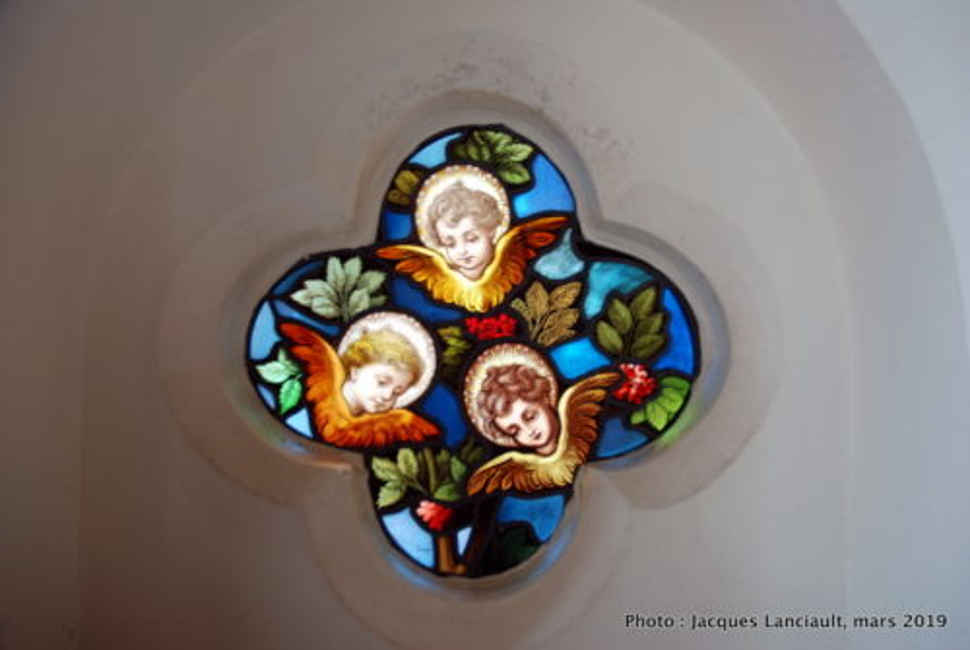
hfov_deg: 57.2
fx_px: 890
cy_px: 325
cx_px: 485
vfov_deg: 40.1
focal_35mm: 33
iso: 100
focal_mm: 22
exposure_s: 1/8
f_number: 3.8
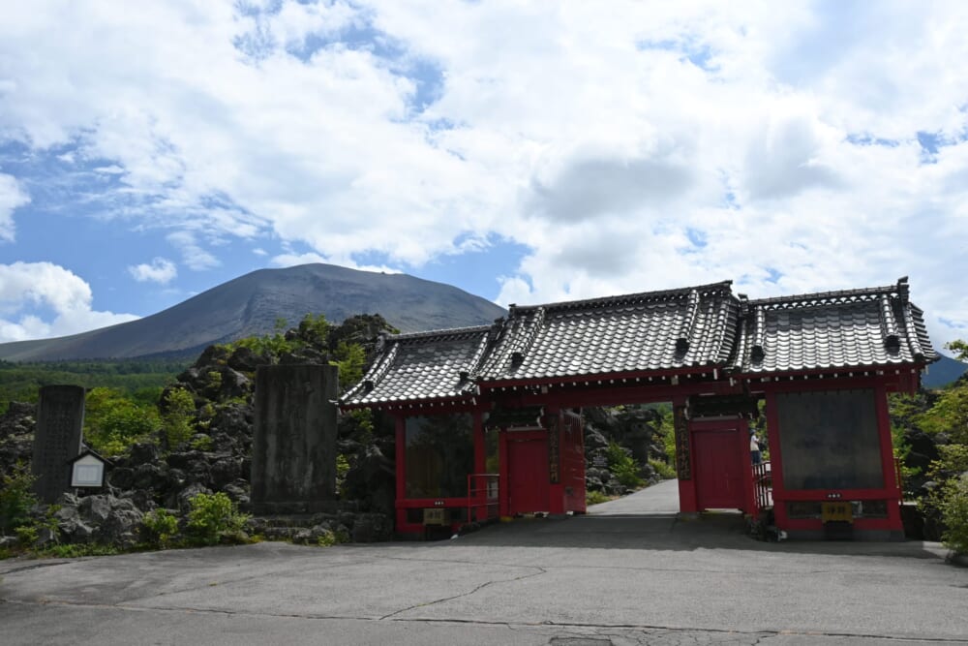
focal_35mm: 32
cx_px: 484
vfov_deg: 41.7
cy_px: 323
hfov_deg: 59.5
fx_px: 847
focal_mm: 21
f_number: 7.1
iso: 100
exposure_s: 1/400
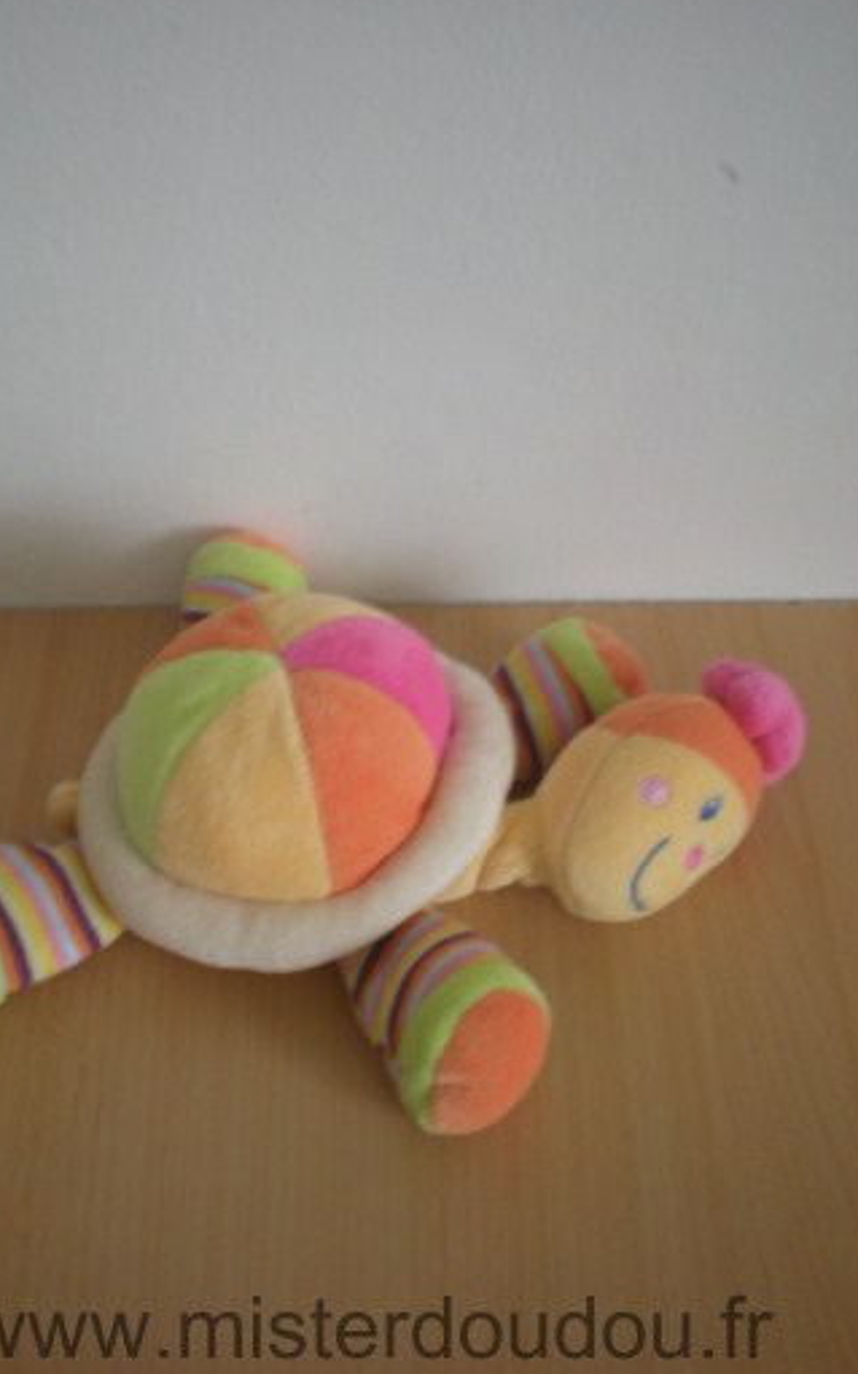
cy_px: 683
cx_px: 366
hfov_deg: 31.2
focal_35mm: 41
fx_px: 1535
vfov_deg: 48.2
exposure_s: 1/11.2
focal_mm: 6.3
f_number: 3.1
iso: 200
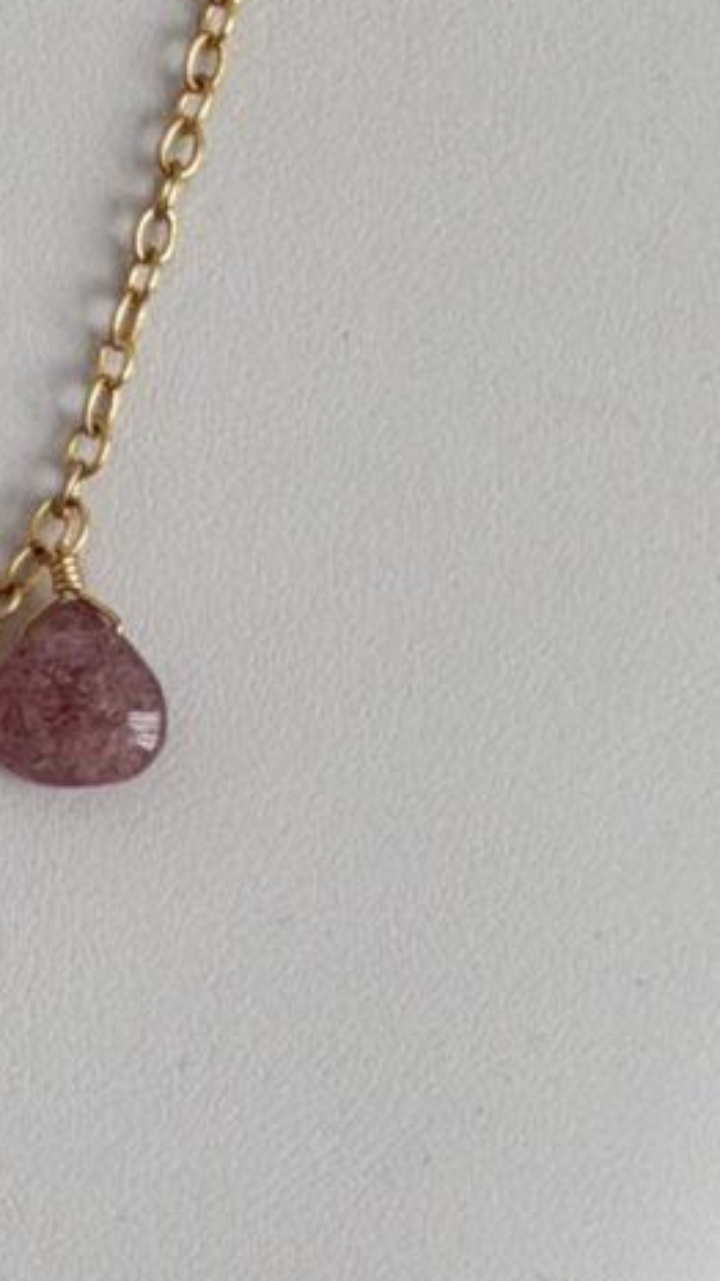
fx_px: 9744
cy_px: 487
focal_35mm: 287
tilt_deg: -22.6
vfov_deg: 7.5
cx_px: -896
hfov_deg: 4.2
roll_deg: -1.1
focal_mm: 6.76
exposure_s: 1/311
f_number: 1.78
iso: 64
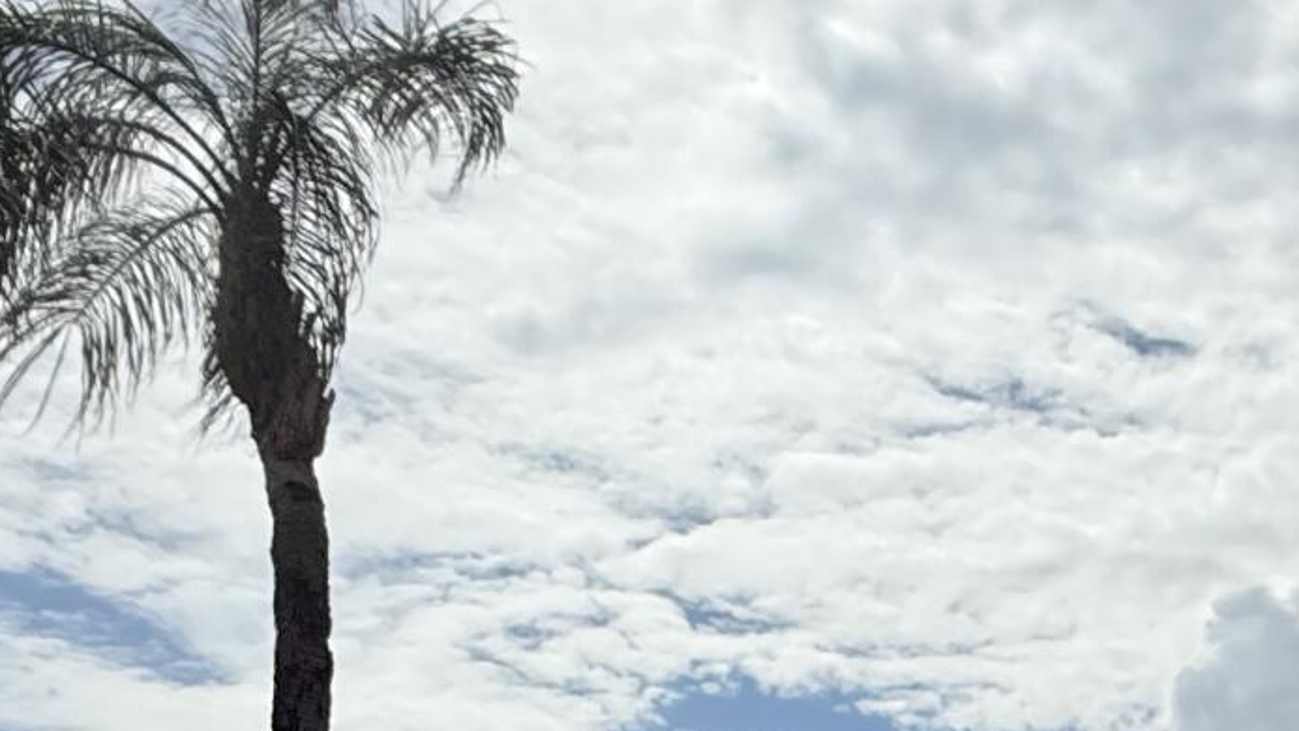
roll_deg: -1.7
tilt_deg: +1.2
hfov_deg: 30.9
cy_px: 1293
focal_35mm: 66
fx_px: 2274
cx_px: 1091
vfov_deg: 15.7
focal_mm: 2.22
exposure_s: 1/5155
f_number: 2.2
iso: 50
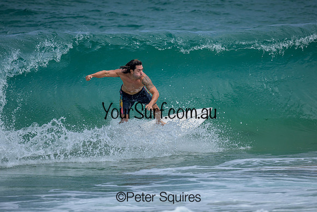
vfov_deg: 1.3
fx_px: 9647
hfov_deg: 1.9
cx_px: 161
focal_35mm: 1095
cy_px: 118
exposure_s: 1/2500
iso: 320
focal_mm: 800
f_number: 6.3
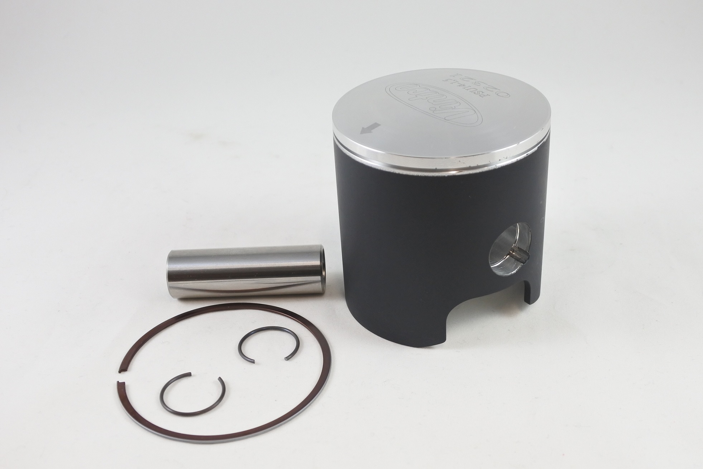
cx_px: 352
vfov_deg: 36.9
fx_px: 703
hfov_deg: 53.1
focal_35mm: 36
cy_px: 234
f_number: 4
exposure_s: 1/125
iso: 400
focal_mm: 13.7
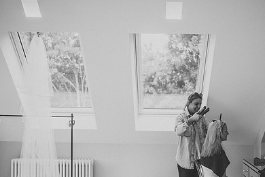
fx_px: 383
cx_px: 158
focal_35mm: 52
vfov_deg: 25.9
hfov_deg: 38.1
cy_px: 108
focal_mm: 35
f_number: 1.8
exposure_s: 1/1600
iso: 100
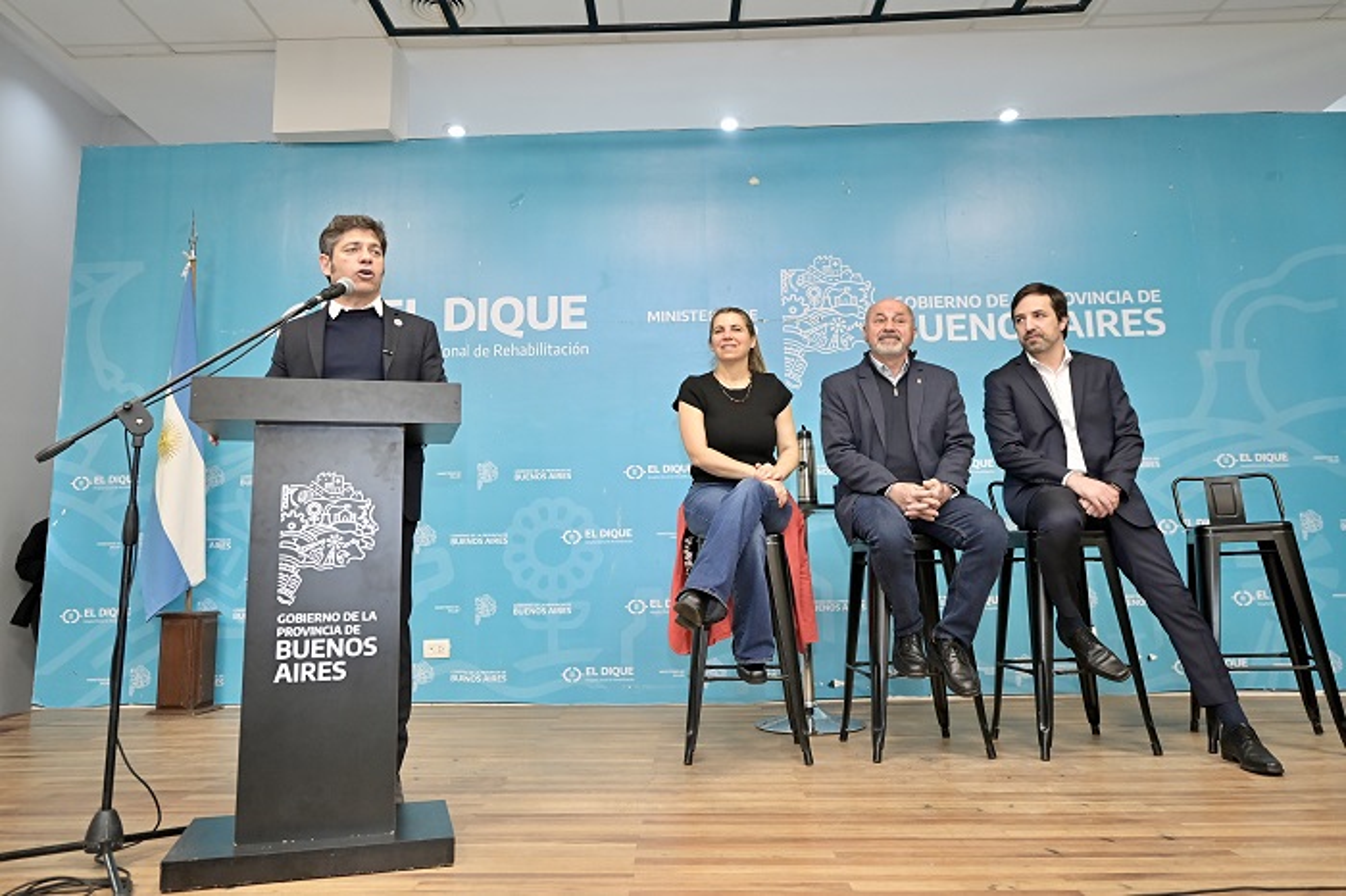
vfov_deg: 53.1
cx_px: 673
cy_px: 448
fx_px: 897
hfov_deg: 73.8
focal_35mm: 24
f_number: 3.5
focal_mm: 24
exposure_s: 1/200
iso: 3200
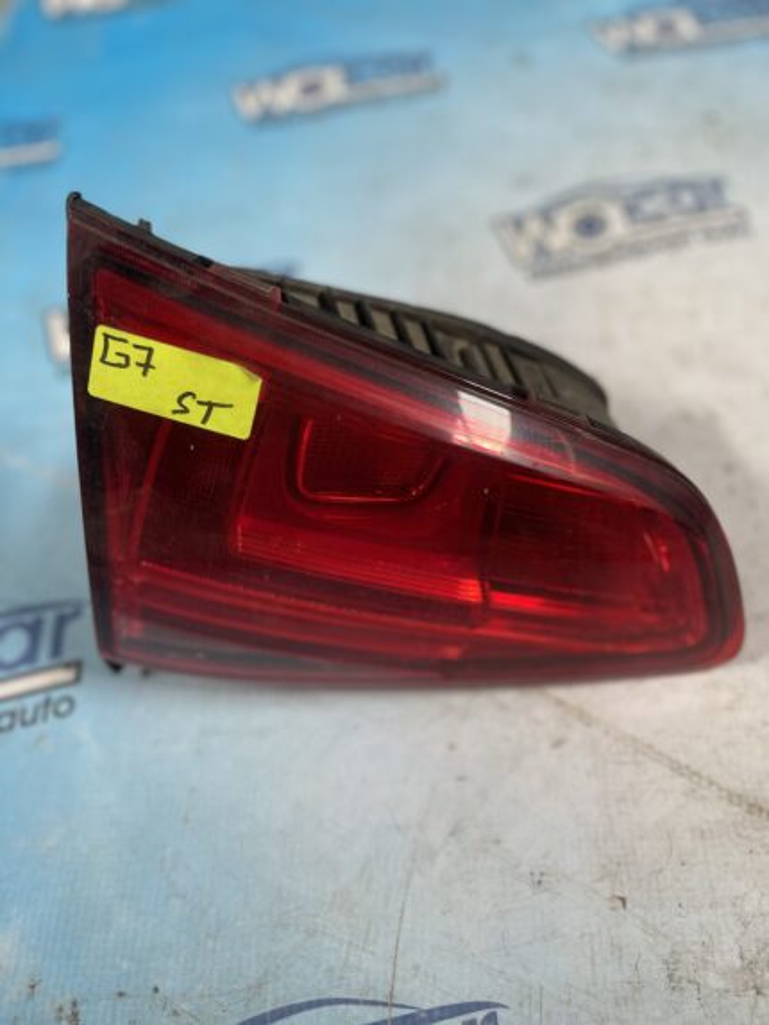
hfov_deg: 53.1
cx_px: 384
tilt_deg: -57.9
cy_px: 512
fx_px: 770
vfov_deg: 67.3
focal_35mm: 26
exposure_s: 1/118
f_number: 1.6
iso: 125
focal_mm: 5.1
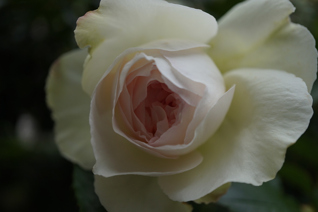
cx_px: 159
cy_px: 106
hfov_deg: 43.6
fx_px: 397
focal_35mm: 45
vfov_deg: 29.9
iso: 100
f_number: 3.5
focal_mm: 30
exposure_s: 1/1250
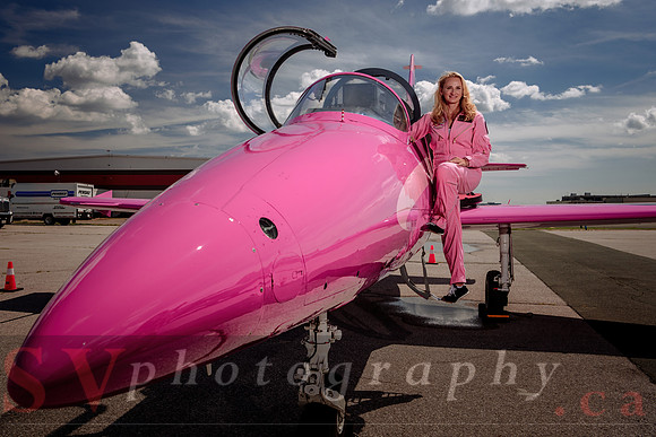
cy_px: 192
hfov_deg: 56.0
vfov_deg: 39.2
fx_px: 614
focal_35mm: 34
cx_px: 283
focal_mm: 29
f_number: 7.1
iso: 64
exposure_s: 1/250
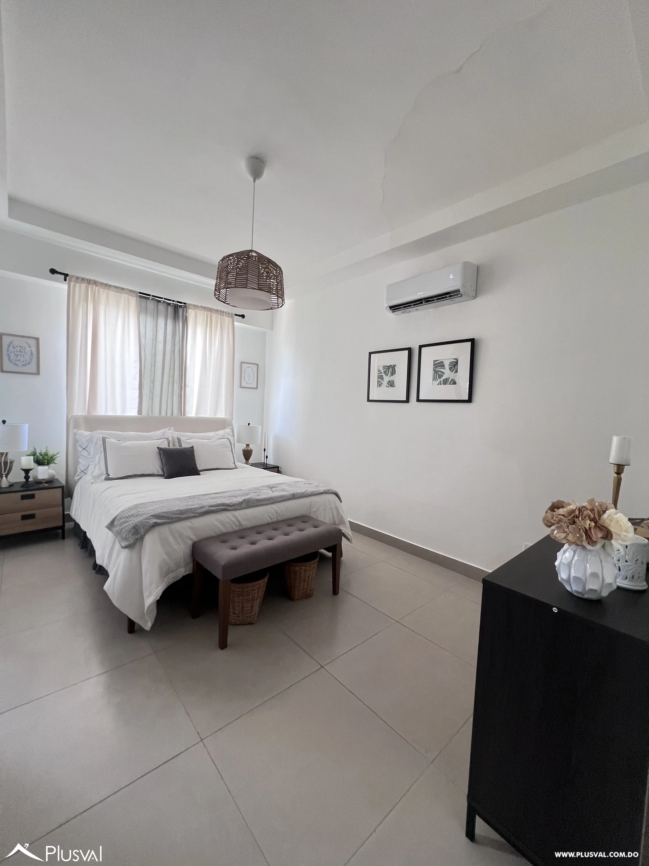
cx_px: 324
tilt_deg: -2.6
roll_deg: -2.0
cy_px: 433
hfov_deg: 89.9
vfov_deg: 106.2
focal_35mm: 13
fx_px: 325
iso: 160
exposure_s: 1/60
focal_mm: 1.57
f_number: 1.8
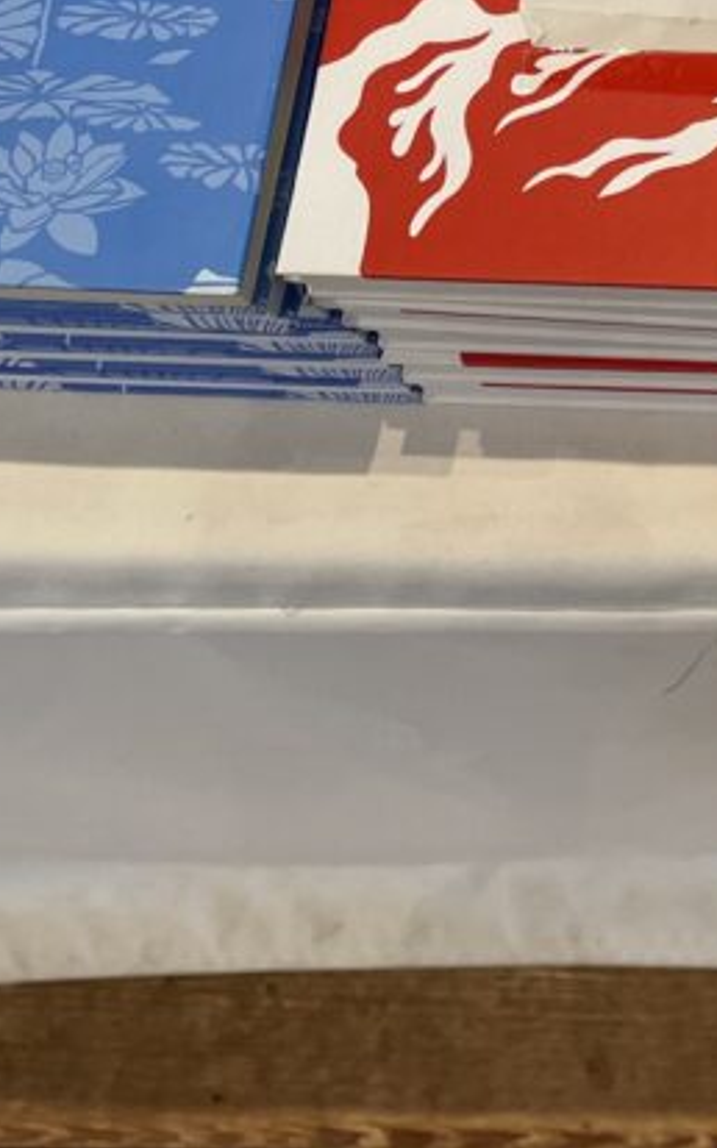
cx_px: 1267
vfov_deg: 25.3
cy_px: 178
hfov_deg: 14.5
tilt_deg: -68.7
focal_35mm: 80
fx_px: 2502
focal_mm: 4.2
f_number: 1.6
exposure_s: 1/120
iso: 80
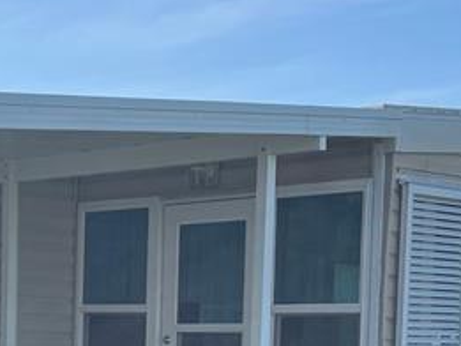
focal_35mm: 102
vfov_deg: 14.0
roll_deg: -1.6
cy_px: 438
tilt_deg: -5.7
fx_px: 1359
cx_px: 78
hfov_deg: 19.0
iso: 50
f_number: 1.6
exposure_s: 1/3745
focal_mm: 5.1
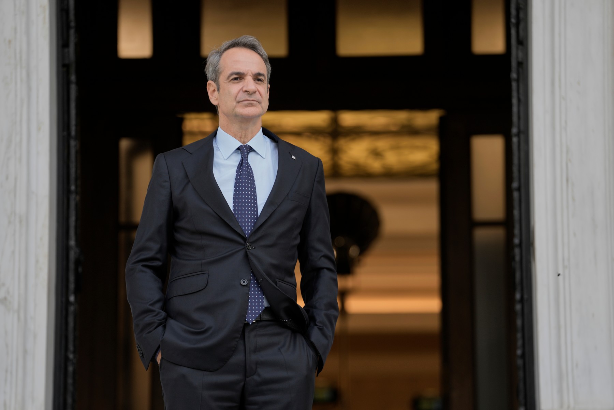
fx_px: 3087
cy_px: 205
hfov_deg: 11.4
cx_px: 307
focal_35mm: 181
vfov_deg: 7.6
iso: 200
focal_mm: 181
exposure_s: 1/320
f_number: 3.5
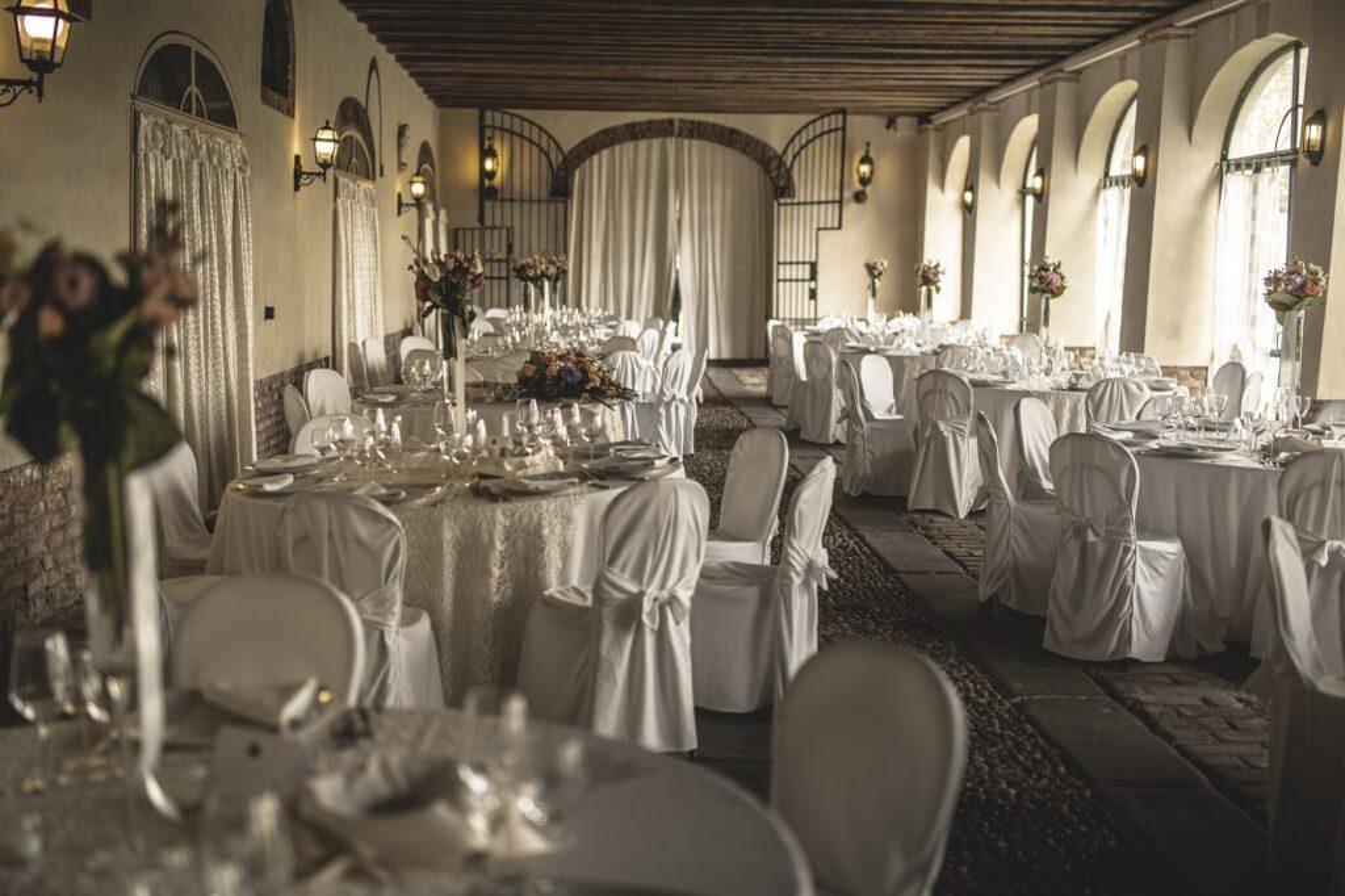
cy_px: 448
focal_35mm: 45
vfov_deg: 29.8
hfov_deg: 43.6
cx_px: 672
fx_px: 1681
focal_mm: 45
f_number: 1.8
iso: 125
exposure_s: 1/250
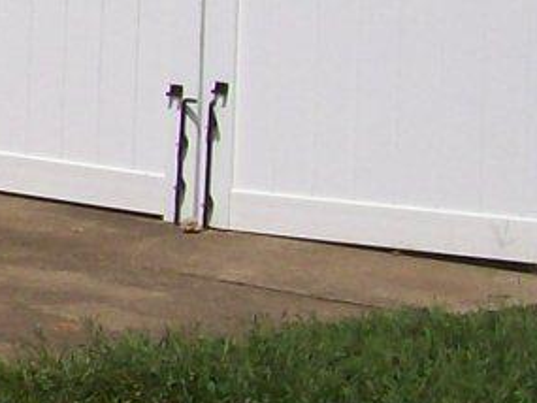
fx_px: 3135
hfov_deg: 8.6
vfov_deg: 7.3
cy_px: -168
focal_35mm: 202
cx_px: -895
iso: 80
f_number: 4.8
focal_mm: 6
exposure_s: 1/1267
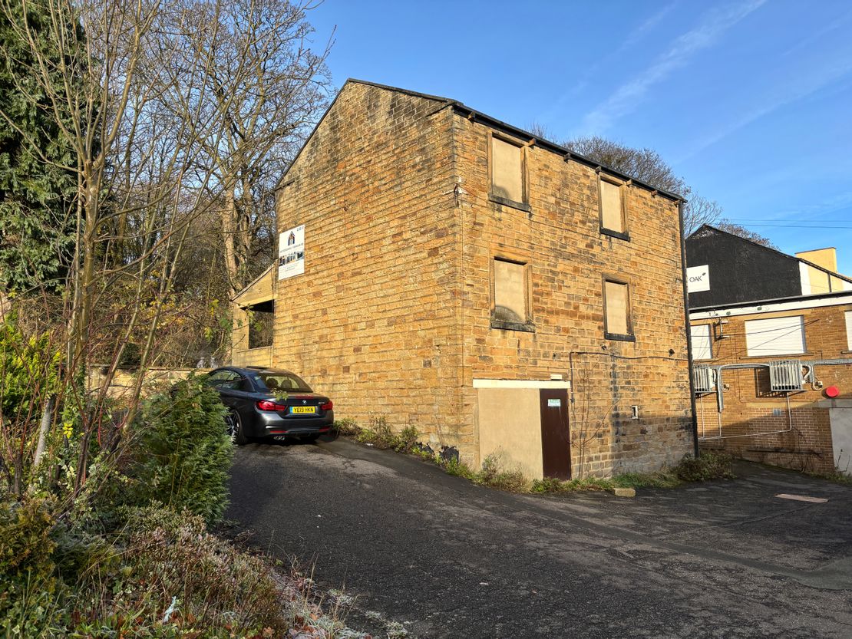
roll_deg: -0.1
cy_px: 320
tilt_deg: +7.1
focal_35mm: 26
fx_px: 640
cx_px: 426
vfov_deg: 53.1
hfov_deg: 67.3
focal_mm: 5.96
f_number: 1.6
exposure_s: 1/1418
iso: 50
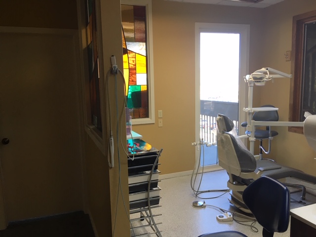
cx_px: 158
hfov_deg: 61.7
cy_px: 118
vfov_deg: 48.2
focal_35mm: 29
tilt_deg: -8.7
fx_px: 265
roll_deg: +1.0
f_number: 2.2
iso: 25
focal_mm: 4.15
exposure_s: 1/30
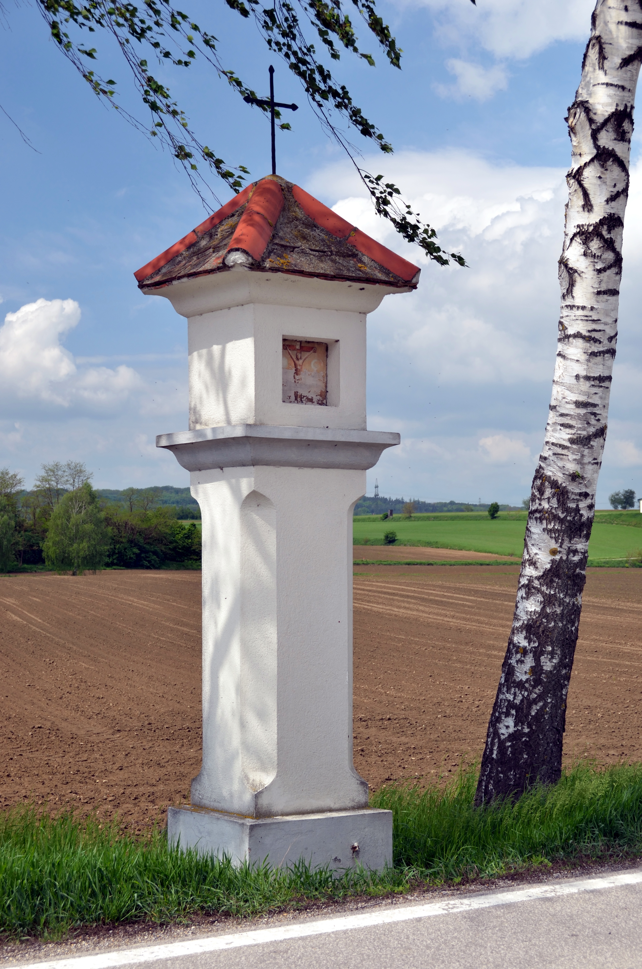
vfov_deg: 30.6
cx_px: 321
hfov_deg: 20.5
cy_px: 484
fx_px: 1773
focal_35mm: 66
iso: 160
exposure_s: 1/250
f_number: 7.1
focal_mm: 44
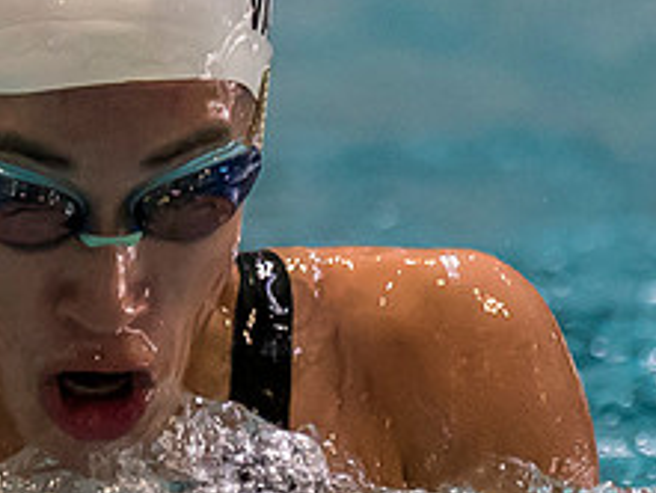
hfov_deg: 0.9
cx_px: 267
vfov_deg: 0.7
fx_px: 41449
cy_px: 345
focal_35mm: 2186
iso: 1600
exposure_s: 1/1000
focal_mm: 200
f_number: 2.8
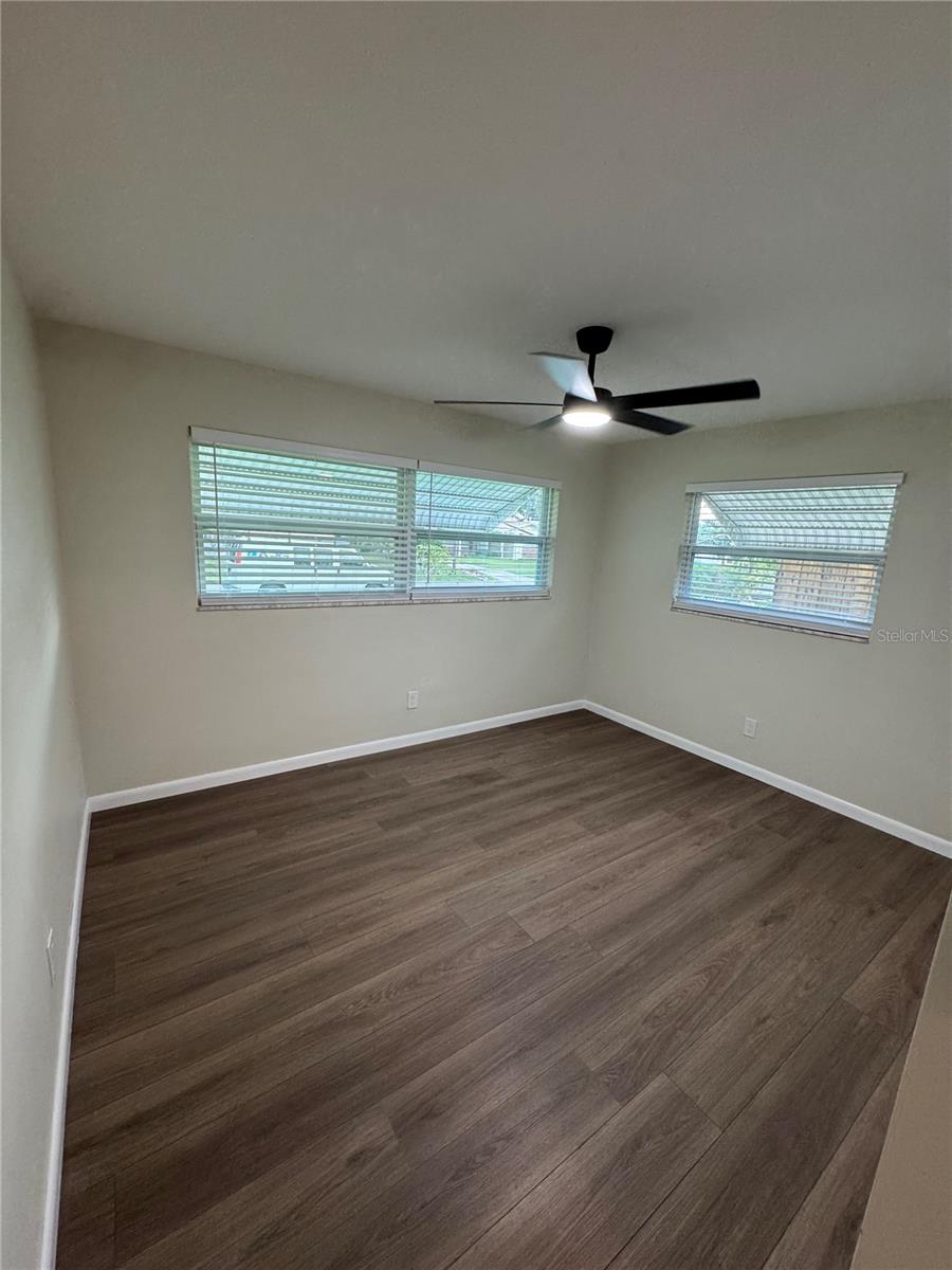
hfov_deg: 85.7
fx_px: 513
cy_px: 635
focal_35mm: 14
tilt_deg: -10.5
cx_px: 476
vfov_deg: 102.1
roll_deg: -2.4
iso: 250
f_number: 2.2
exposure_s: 1/120
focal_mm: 2.22
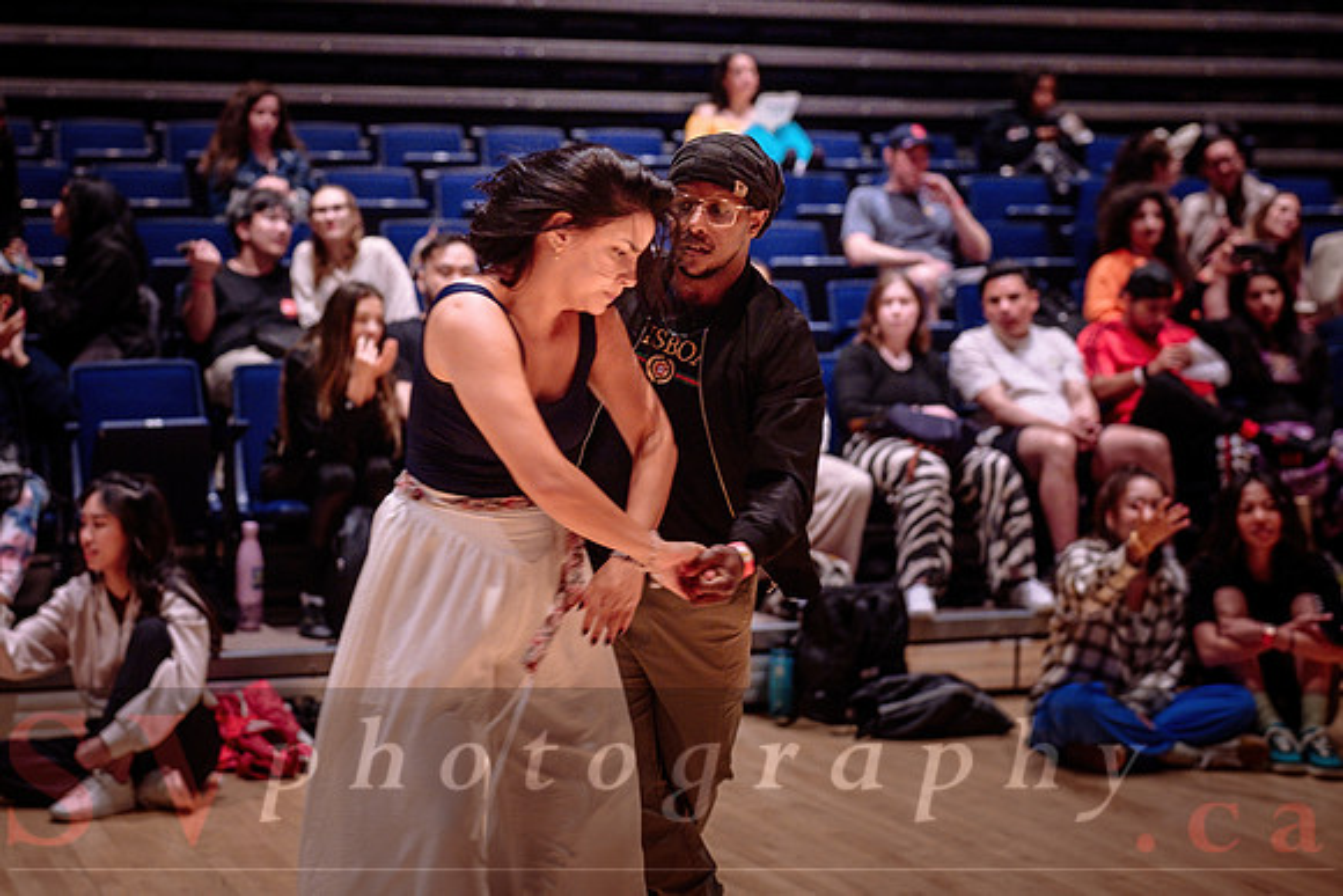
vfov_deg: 19.0
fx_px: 2673
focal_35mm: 72
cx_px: 506
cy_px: 312
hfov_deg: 28.1
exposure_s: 1/160
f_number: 1.8
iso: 1600
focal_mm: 50
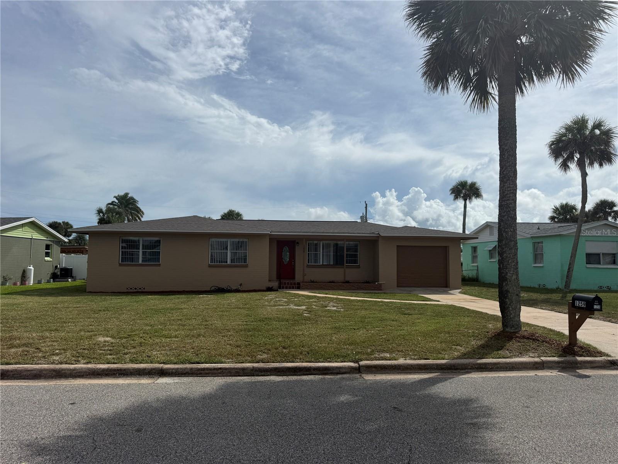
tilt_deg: +3.8
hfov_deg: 71.6
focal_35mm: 24
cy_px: 232
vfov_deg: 56.8
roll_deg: -1.2
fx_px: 428
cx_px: 309
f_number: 1.78
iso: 80
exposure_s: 1/14286
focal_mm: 6.76
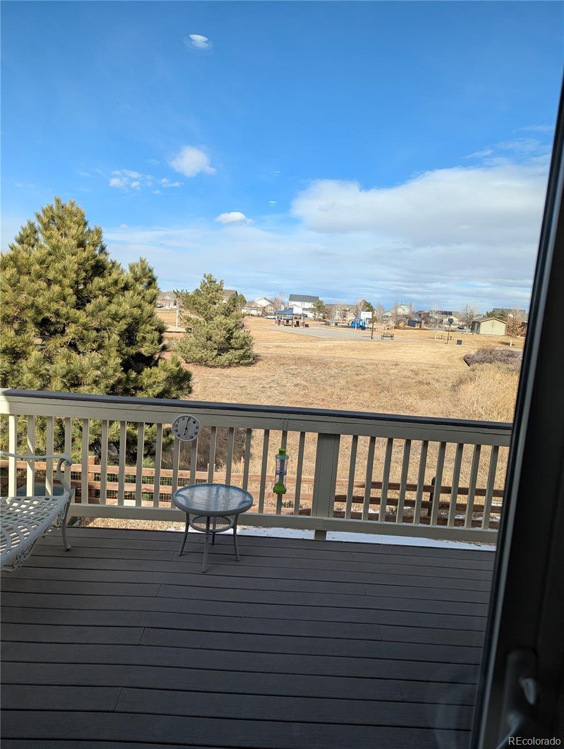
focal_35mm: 24
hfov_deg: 56.9
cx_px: 282
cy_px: 374
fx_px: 520
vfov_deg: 71.5
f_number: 1.85
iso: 47
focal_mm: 6.81
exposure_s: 1/1433
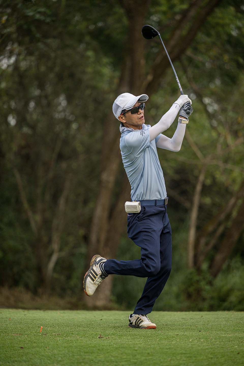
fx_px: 1677
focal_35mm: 165
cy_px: 183
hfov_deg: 8.3
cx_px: 122
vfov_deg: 12.5
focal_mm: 165
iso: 900
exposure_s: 1/4000
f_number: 2.8
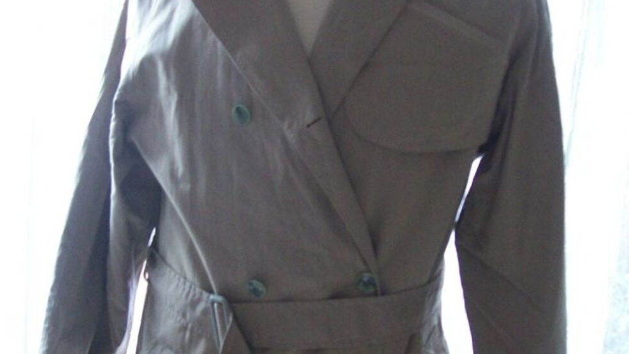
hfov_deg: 39.2
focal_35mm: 53
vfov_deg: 22.6
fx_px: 884
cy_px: 168
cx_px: 315
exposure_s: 1/8
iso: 200
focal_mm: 6
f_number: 2.7
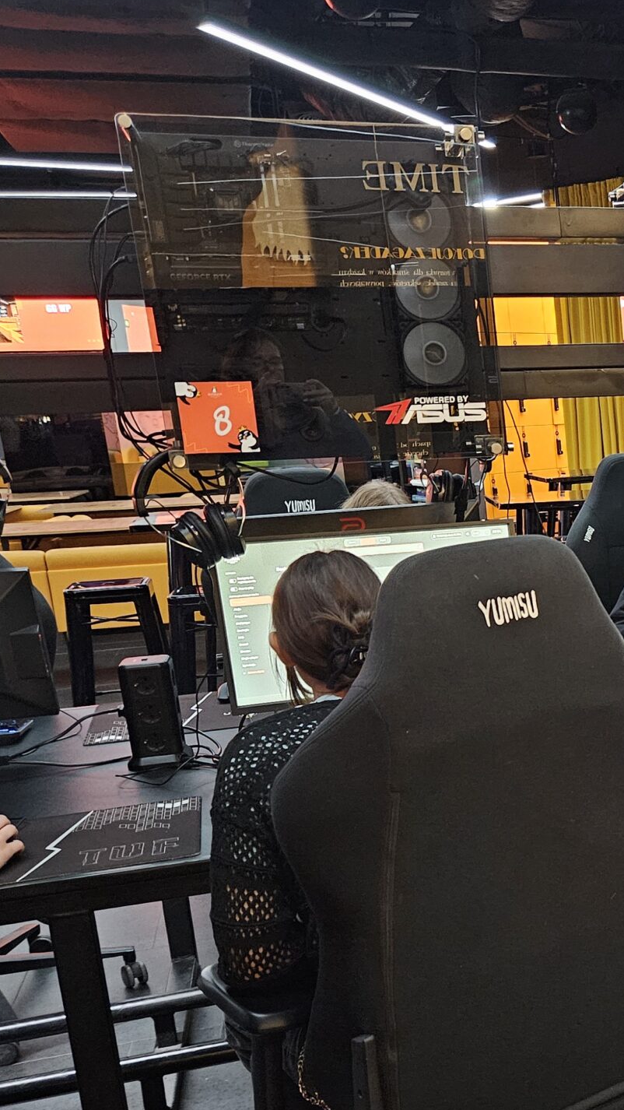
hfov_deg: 23.5
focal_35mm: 45
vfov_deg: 44.9
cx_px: 809
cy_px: 728
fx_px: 1324
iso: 1000
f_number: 1.8
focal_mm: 5.4
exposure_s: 1/25
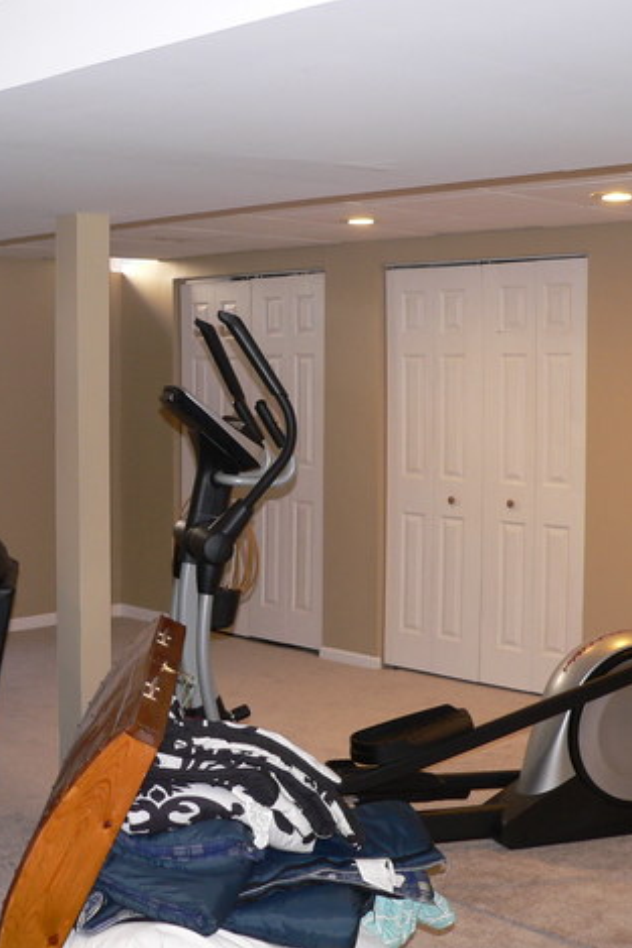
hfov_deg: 26.3
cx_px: 204
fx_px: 1344
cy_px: 466
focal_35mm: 51
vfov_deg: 38.9
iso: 100
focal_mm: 6
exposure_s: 1/15
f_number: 2.8
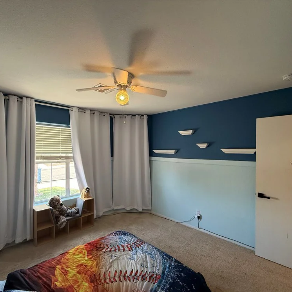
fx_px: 162
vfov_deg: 84.0
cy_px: 150
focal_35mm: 17
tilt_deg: -0.1
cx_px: 142
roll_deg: -0.5
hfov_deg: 84.0
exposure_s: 1/120
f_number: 2.2
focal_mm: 2.22
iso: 200
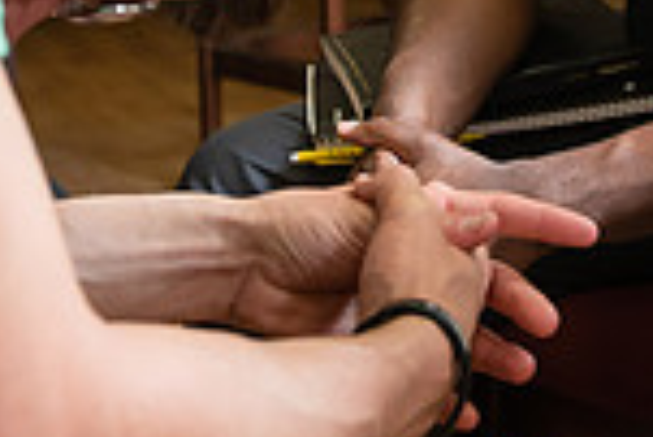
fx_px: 2233
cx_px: 515
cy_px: -149
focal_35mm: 123
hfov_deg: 16.5
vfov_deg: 10.9
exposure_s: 1/160
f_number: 3.5
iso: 800
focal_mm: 32
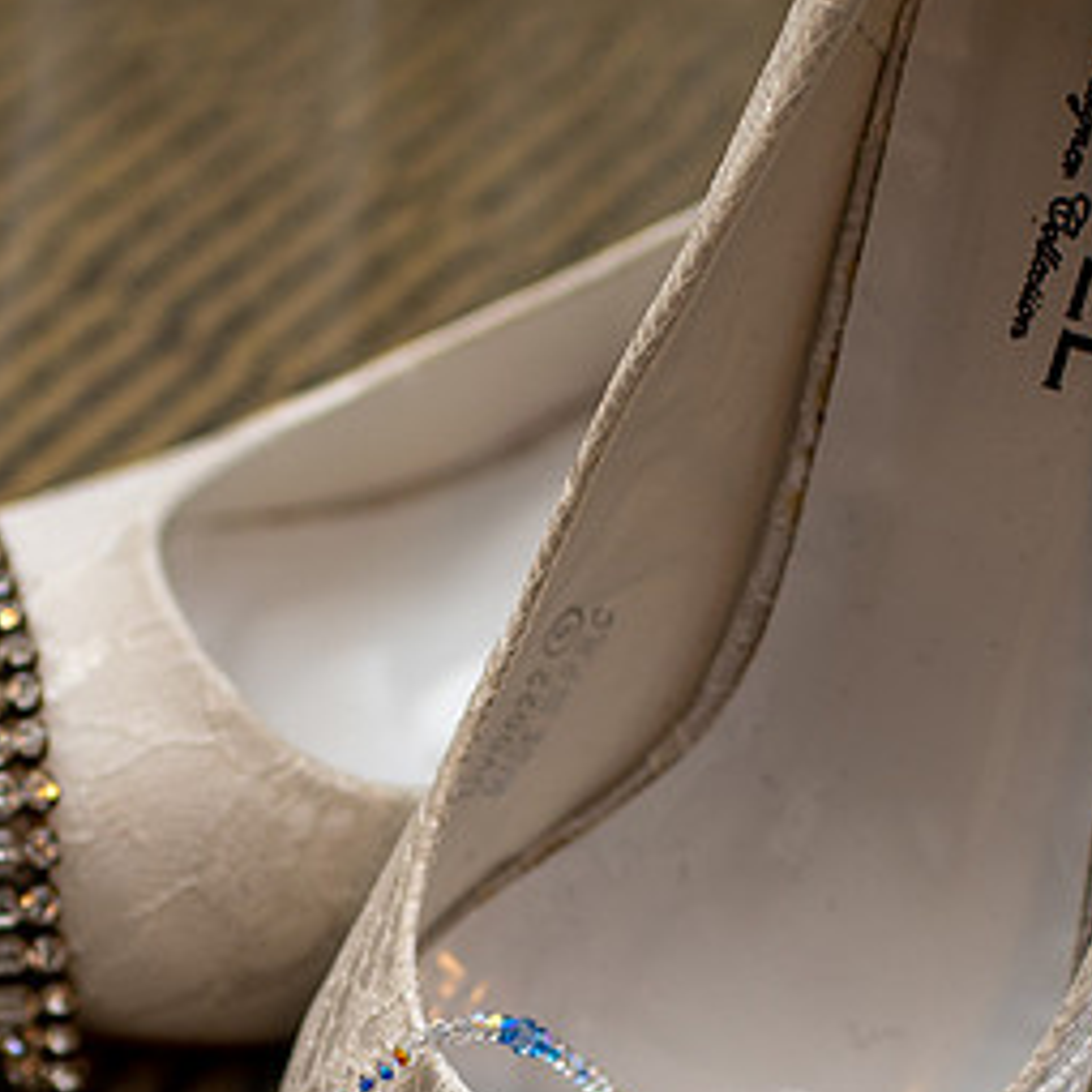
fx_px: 4211
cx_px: 411
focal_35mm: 118
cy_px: 1036
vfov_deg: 14.6
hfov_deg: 14.8
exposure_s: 1/100
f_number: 2.2
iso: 100
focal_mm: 35
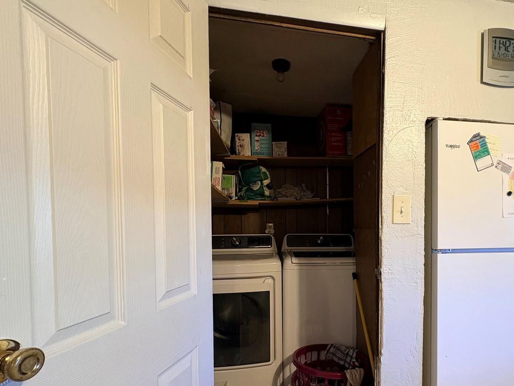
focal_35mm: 20
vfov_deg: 65.2
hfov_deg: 80.1
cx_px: 323
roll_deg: +0.1
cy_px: 235
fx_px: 297
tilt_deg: -1.8
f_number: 2.2
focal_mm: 2.22
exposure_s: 1/60
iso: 250
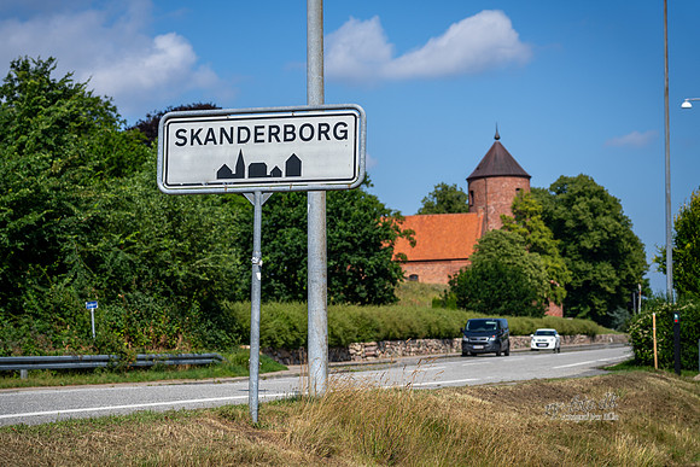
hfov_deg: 23.0
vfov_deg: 15.5
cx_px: 364
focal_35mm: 88
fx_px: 1719
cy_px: 234
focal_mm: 85
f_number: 4
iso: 50
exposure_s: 1/640
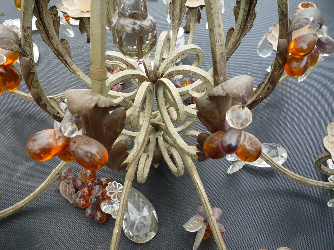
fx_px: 289
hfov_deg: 60.0
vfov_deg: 46.8
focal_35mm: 30
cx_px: 167
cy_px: 125
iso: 100
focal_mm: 5.2
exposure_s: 1/80
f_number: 3.3
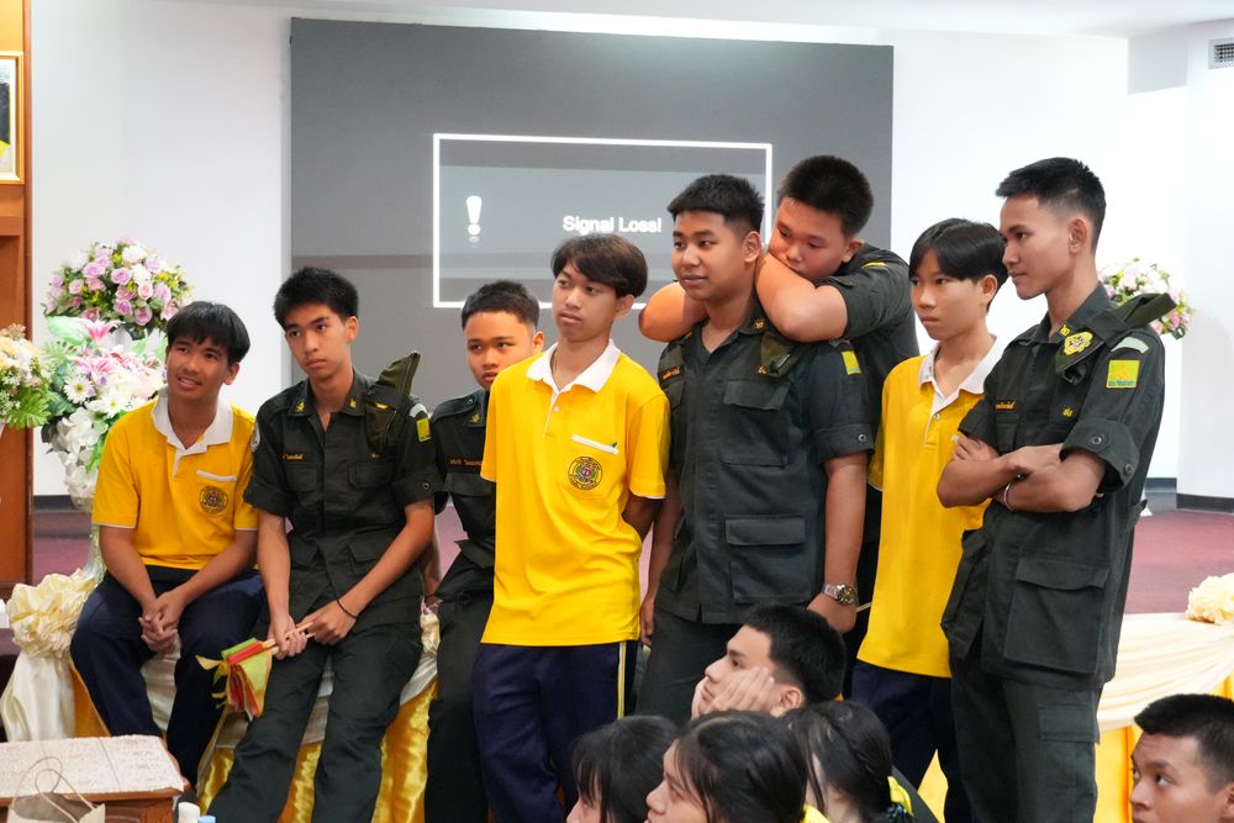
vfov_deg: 23.2
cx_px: 617
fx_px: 2005
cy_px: 412
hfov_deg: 34.2
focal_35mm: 58
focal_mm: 39
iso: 10000
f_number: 4.5
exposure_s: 1/125
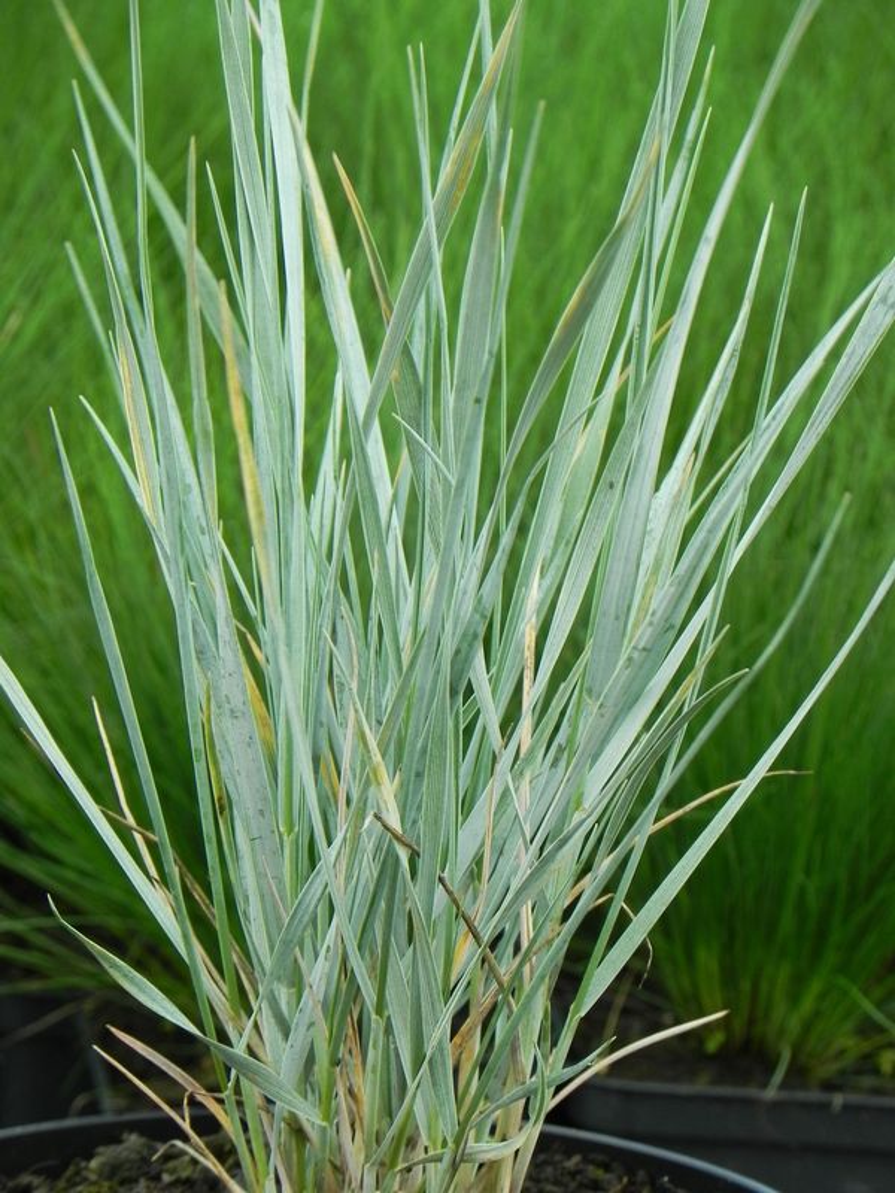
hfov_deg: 7.0
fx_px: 7308
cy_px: 596
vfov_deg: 9.3
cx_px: 448
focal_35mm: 212
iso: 160
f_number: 5
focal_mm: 37.7
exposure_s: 1/160
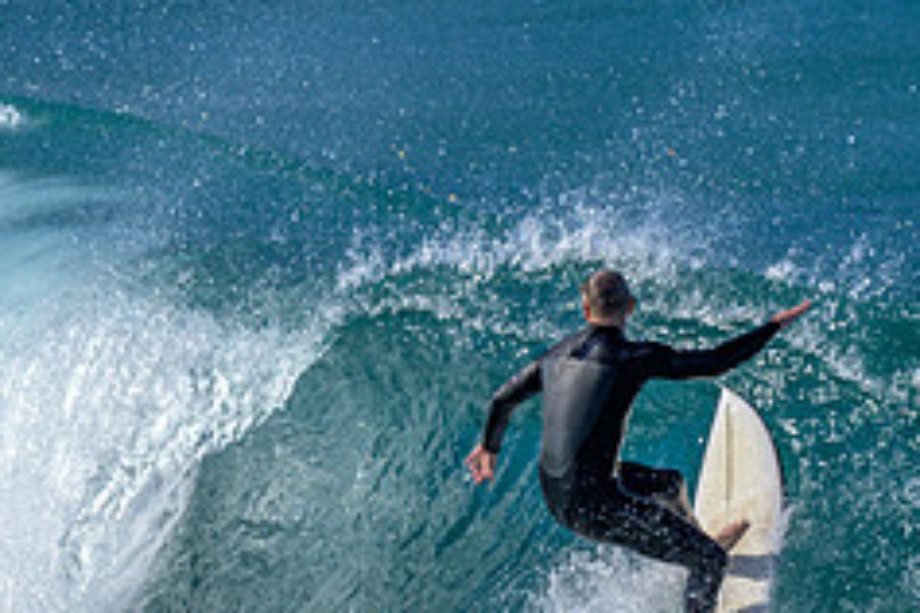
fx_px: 49983
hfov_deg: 1.1
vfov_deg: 0.7
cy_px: 646
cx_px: 532
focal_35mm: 1956
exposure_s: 1/2000
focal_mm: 800
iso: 250
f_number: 6.3
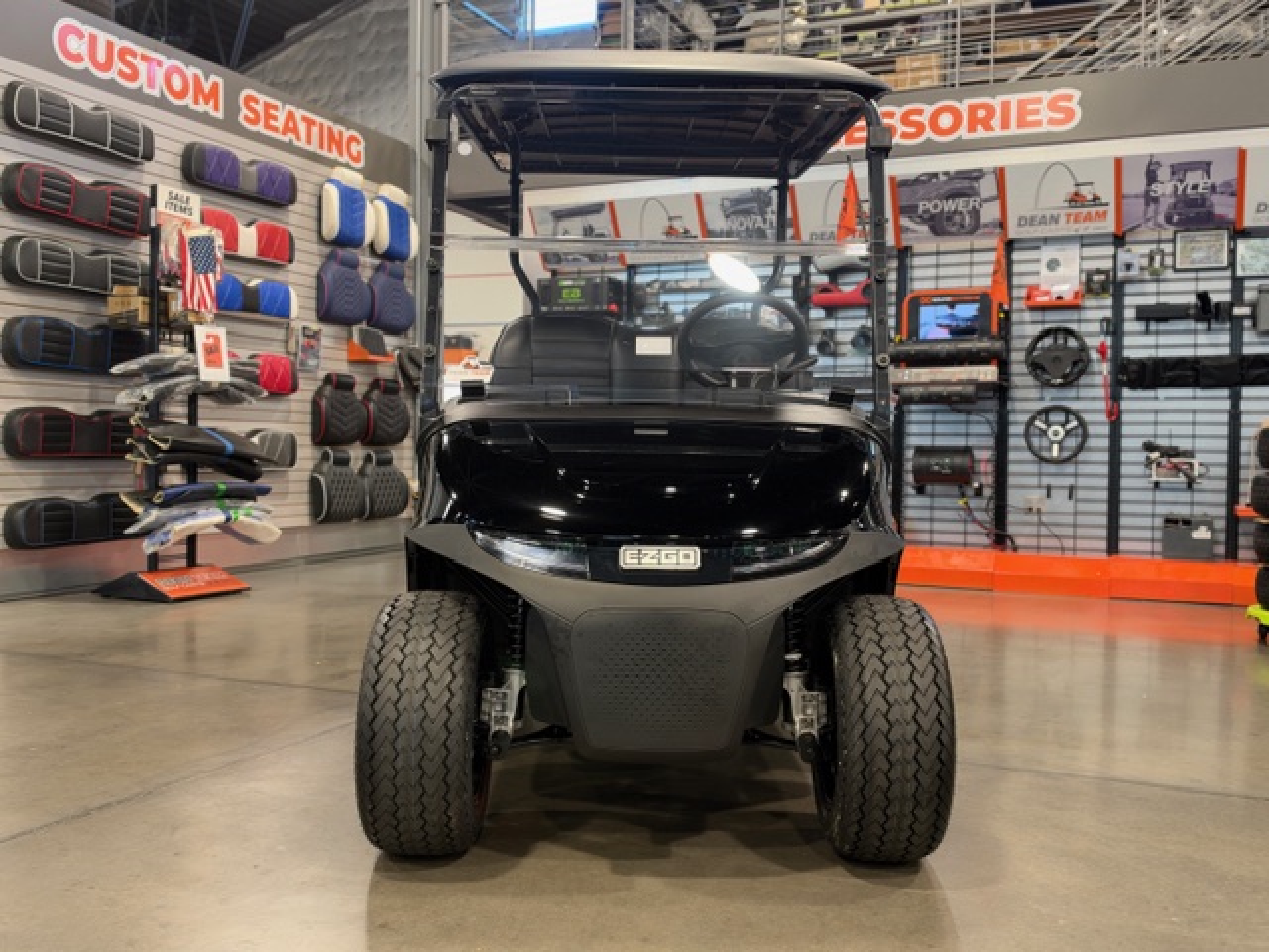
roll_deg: -1.0
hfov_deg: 56.8
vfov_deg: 44.2
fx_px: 1173
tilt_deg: -1.1
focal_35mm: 32
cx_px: 634
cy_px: 476
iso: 250
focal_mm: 6.93
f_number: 1.8
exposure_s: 1/60
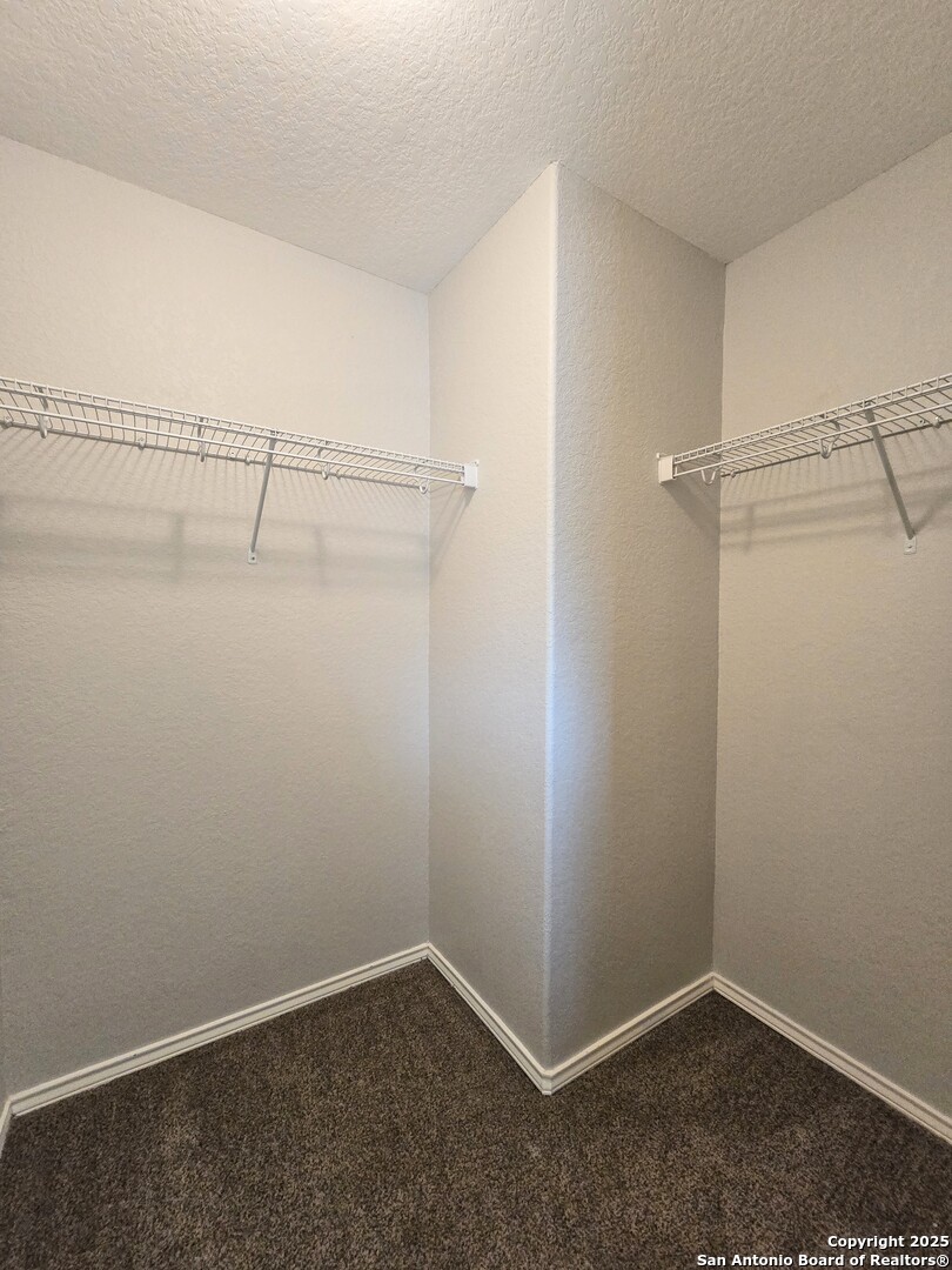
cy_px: 635
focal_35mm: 13
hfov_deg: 89.9
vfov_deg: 106.2
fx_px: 477
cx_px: 476
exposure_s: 1/60
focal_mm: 2.2
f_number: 2.2
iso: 640
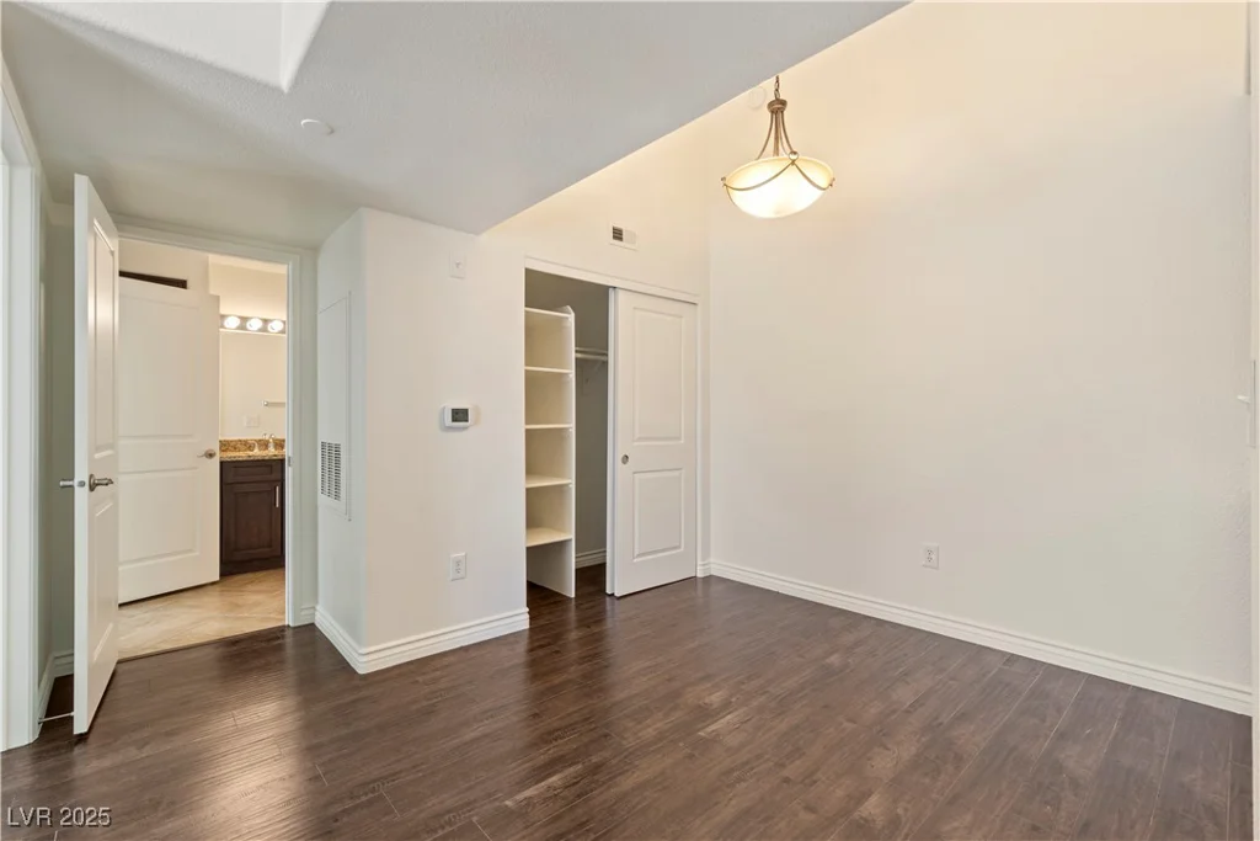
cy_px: 420
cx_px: 630
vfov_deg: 77.3
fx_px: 525
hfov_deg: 100.4
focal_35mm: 15
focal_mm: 10
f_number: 9
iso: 100
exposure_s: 1.3
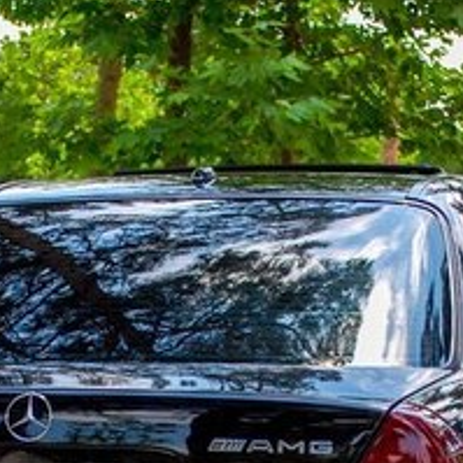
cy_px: 499
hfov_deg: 12.1
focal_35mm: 144
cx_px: 193
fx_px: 2179
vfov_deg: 12.0
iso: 200
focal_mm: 34
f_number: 5.6
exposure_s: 1/400
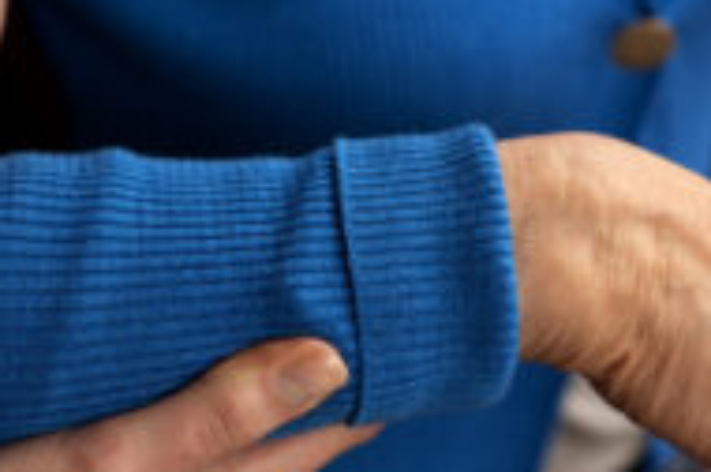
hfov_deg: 16.4
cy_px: 313
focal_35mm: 124
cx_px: 123
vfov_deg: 11.0
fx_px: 2445
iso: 800
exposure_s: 1/250
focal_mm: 47
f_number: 2.8
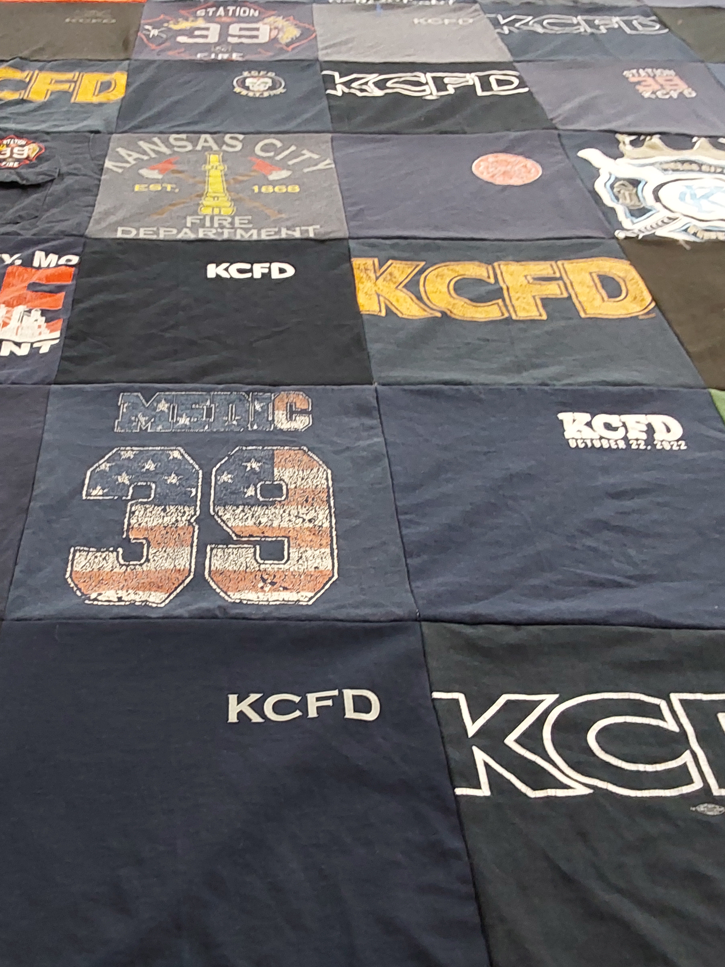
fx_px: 1061
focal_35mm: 38
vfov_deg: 49.0
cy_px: 484
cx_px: 203
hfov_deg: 37.0
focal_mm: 2.91
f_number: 1.9
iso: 250
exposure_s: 1/50
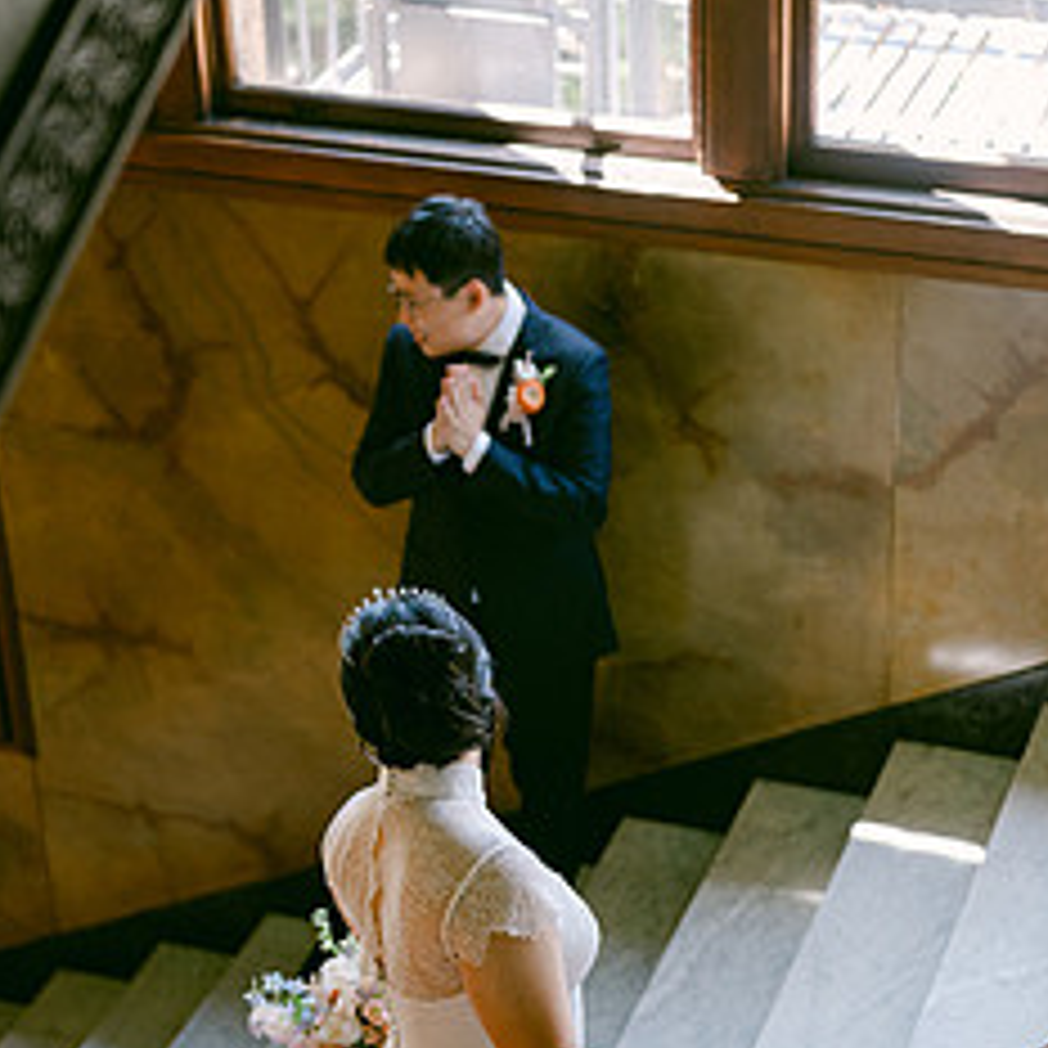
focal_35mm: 82
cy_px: 634
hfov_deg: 21.1
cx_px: 508
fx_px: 2809
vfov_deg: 21.1
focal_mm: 50
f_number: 1.8
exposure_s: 1/125
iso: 360
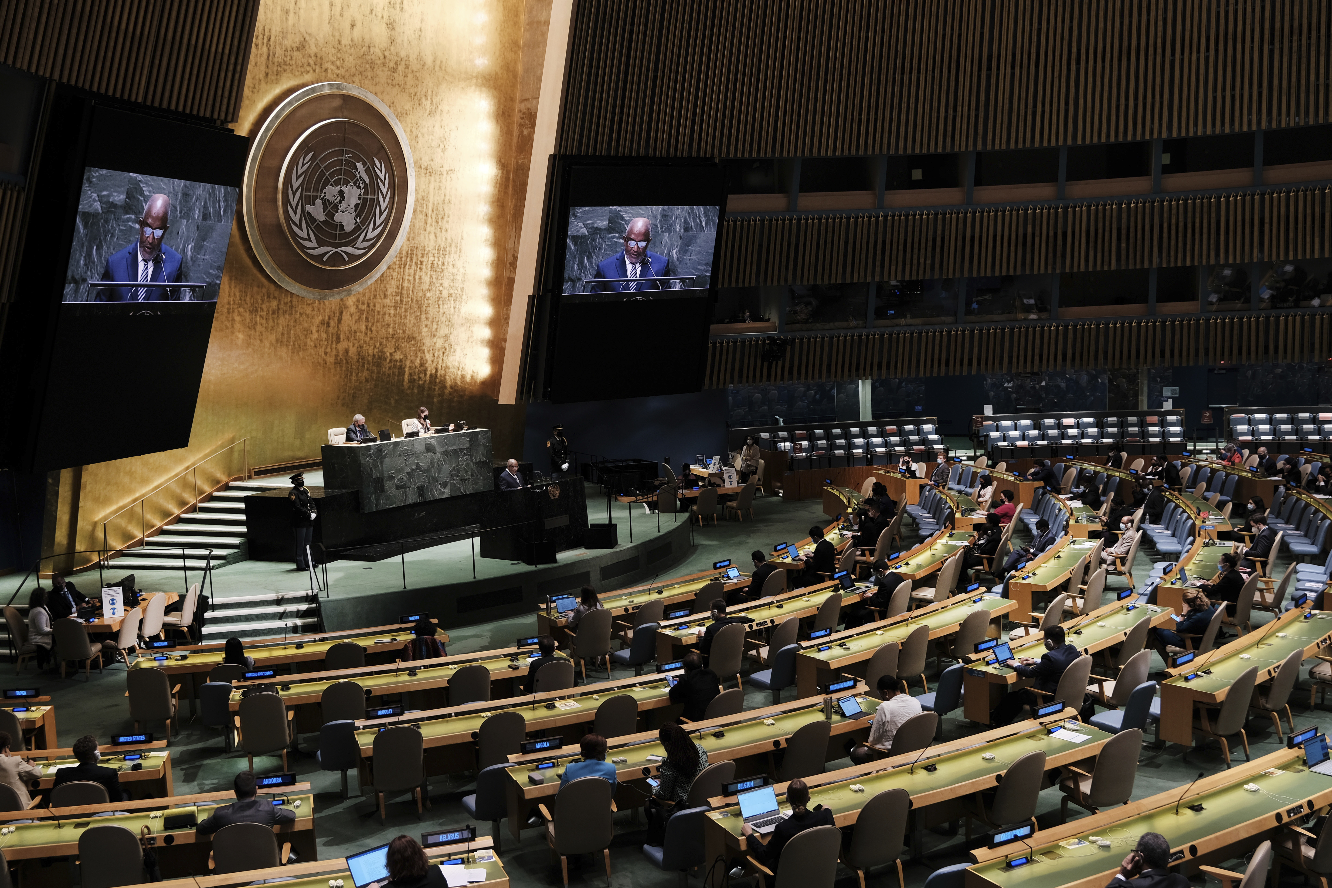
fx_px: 1332
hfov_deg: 53.1
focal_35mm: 36
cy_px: 473
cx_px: 627
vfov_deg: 36.9
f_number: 3.6
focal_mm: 22
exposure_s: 1/30
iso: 400
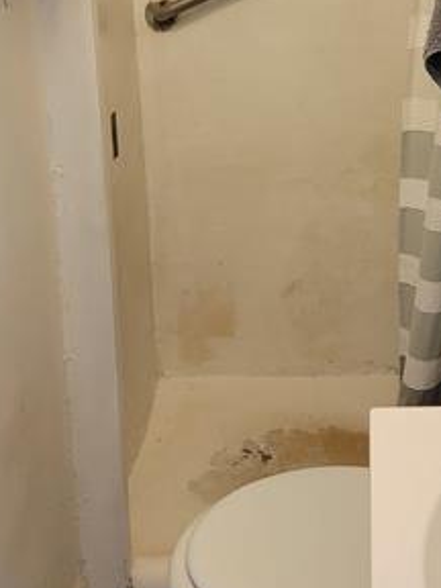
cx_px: 374
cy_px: 86
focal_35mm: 64
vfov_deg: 29.3
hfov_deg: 22.5
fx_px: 1087
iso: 320
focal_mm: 6.7
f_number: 1.8
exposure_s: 1/120
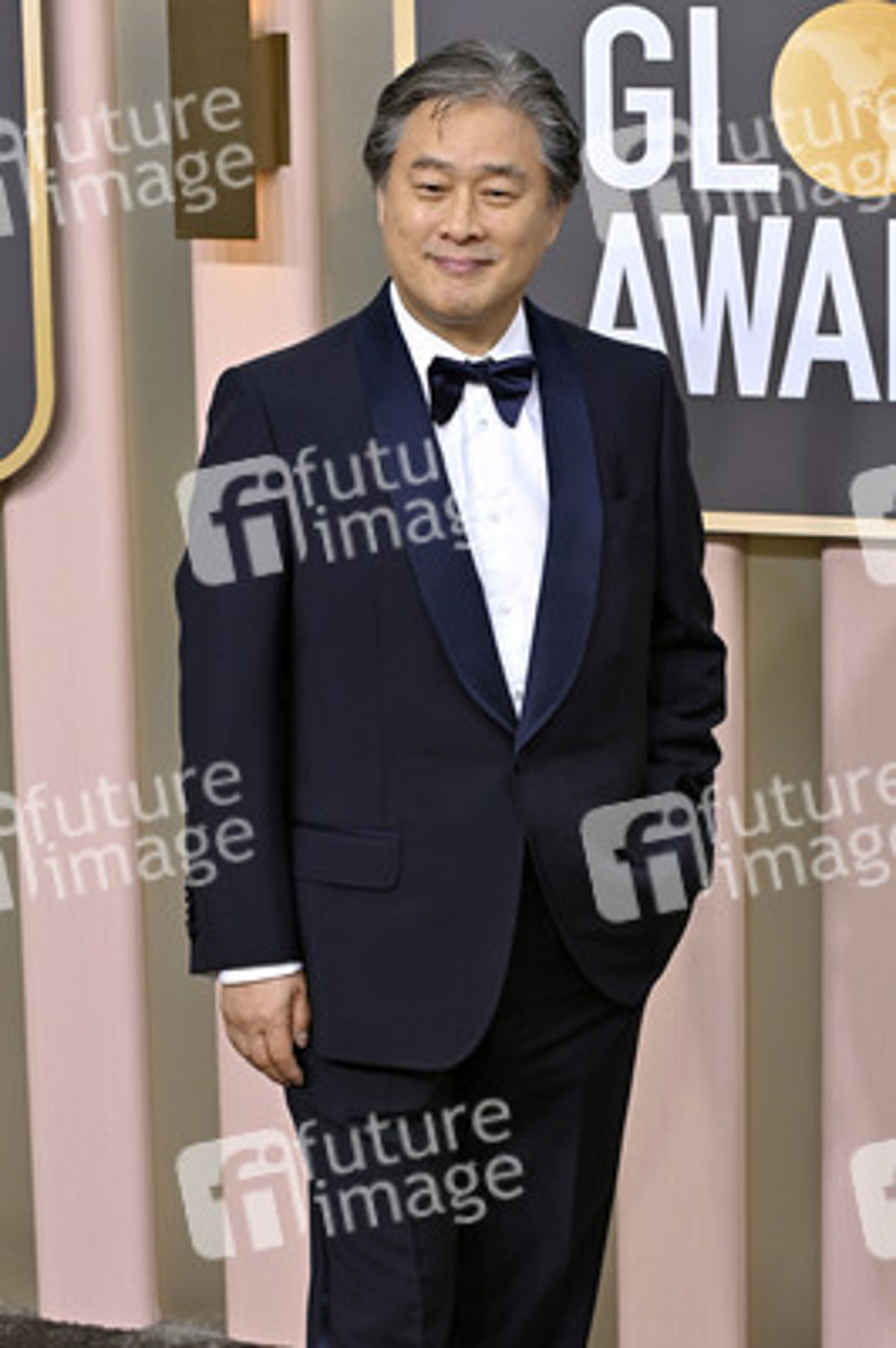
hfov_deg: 13.9
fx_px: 3665
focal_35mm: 98
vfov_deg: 20.8
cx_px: 448
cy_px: 674
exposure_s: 1/640
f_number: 8
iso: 800
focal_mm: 98
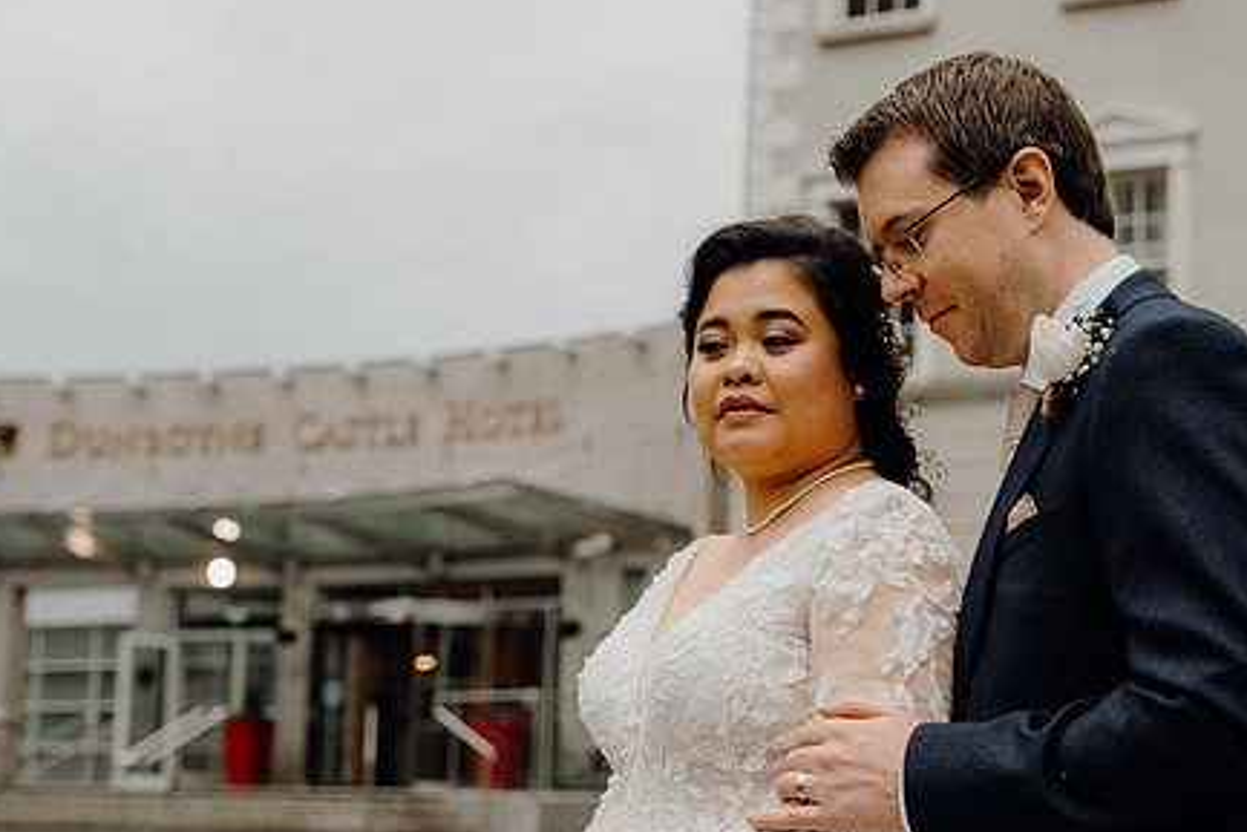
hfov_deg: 30.0
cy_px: 543
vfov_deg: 20.3
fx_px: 2321
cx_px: 772
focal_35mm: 67
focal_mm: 50
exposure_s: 1/160
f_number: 3.5
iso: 320
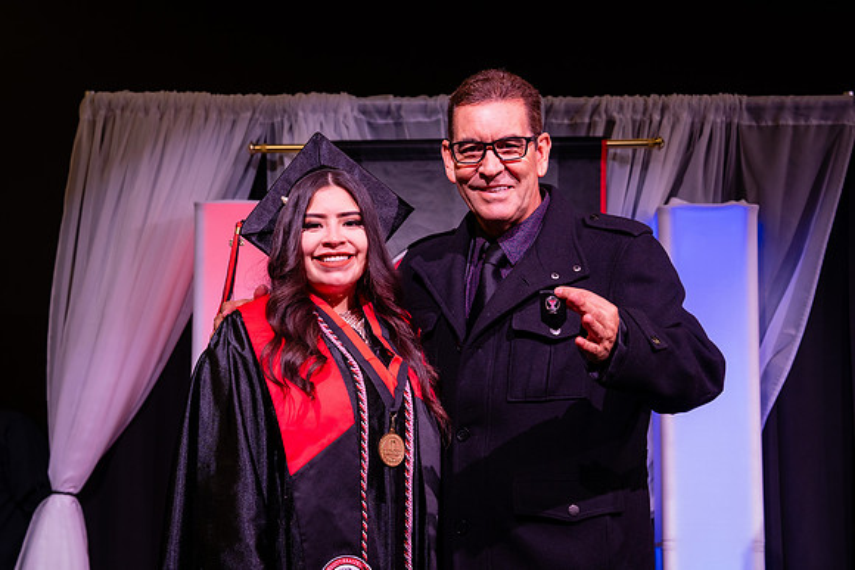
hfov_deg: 28.3
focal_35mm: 71
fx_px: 1695
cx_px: 407
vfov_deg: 19.1
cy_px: 305
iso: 1250
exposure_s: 1/160
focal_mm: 63
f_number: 5.6
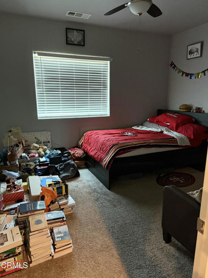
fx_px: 192
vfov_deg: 71.6
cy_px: 139
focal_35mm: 24
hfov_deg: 56.8
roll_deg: +0.0
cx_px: 104
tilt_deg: -11.7
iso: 640
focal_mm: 6.76
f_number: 1.78
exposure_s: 1/40
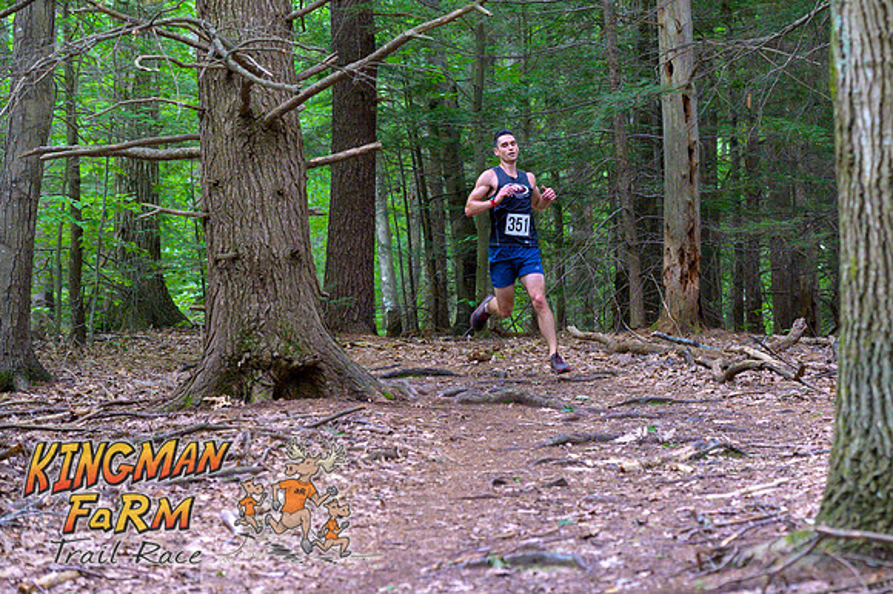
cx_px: 587
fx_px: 3095
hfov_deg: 16.4
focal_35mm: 125
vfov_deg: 11.0
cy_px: 204
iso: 8000
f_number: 4
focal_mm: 95
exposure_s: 1/200
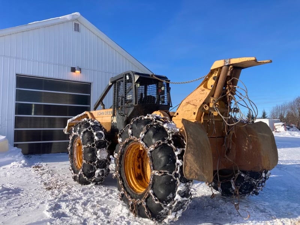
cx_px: 150
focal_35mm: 28
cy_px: 112
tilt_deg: +7.9
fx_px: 243
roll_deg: -0.4
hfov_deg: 63.4
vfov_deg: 49.7
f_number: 1.8
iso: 20
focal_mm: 3.99
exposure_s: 1/1799
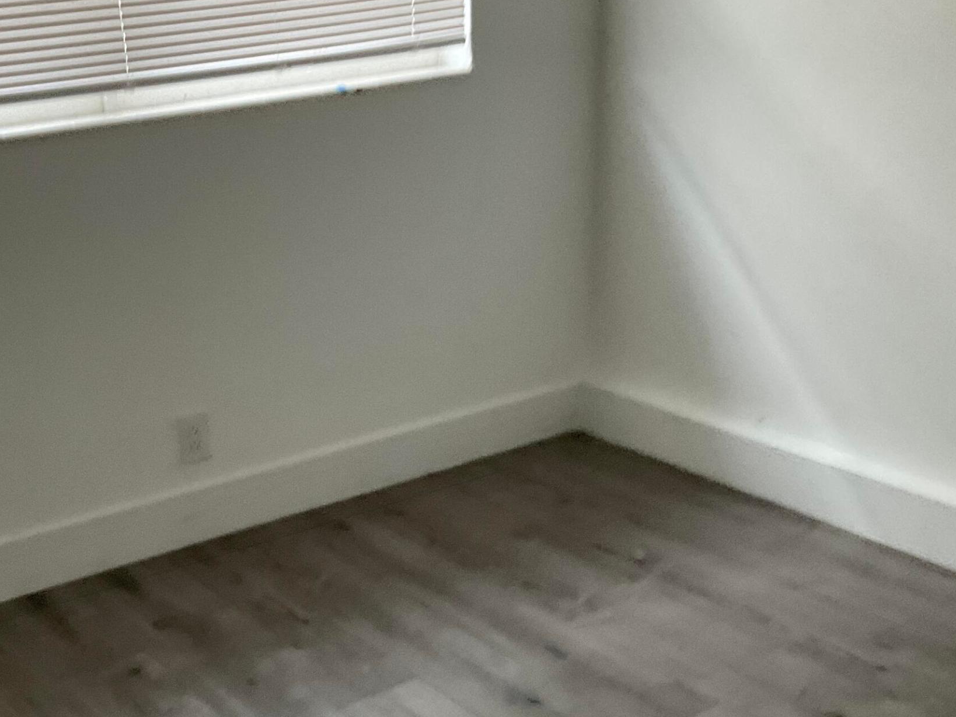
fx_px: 1408
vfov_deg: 28.2
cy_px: 517
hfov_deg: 37.0
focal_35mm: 51
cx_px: 308
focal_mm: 3
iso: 125
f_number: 1.8
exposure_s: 1/60
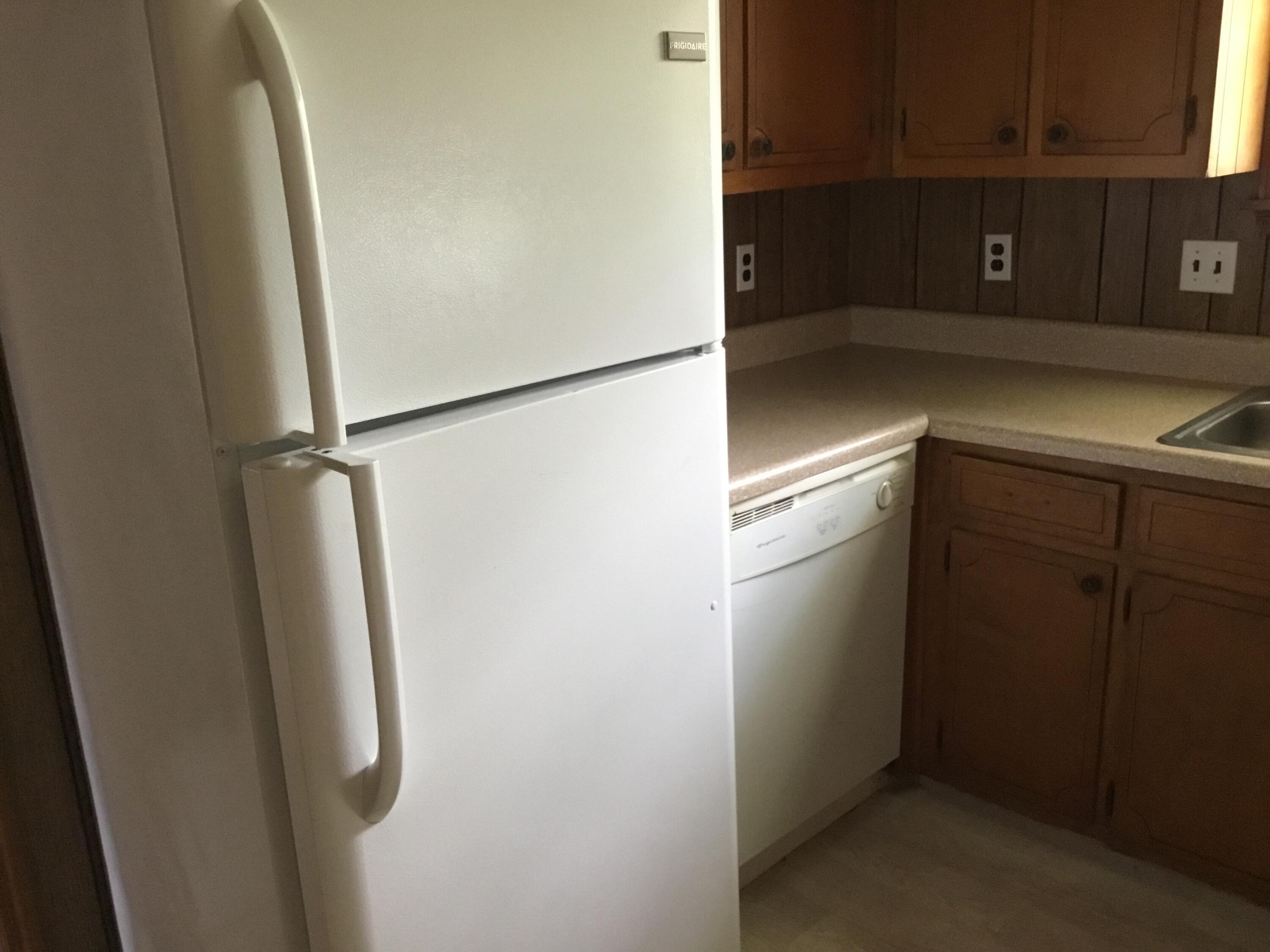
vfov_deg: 45.4
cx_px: 635
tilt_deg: -16.5
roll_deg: +2.1
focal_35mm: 31
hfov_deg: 58.4
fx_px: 1137
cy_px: 476
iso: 200
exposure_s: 1/17
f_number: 2.4
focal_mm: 3.3
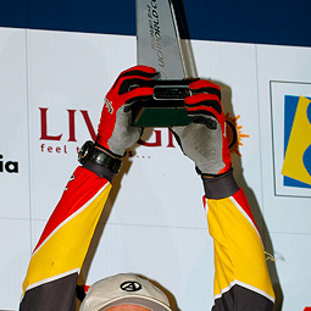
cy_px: 223
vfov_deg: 5.0
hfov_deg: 5.0
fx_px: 3527
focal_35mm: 347
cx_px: 88
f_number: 3.5
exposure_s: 1/180
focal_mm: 116
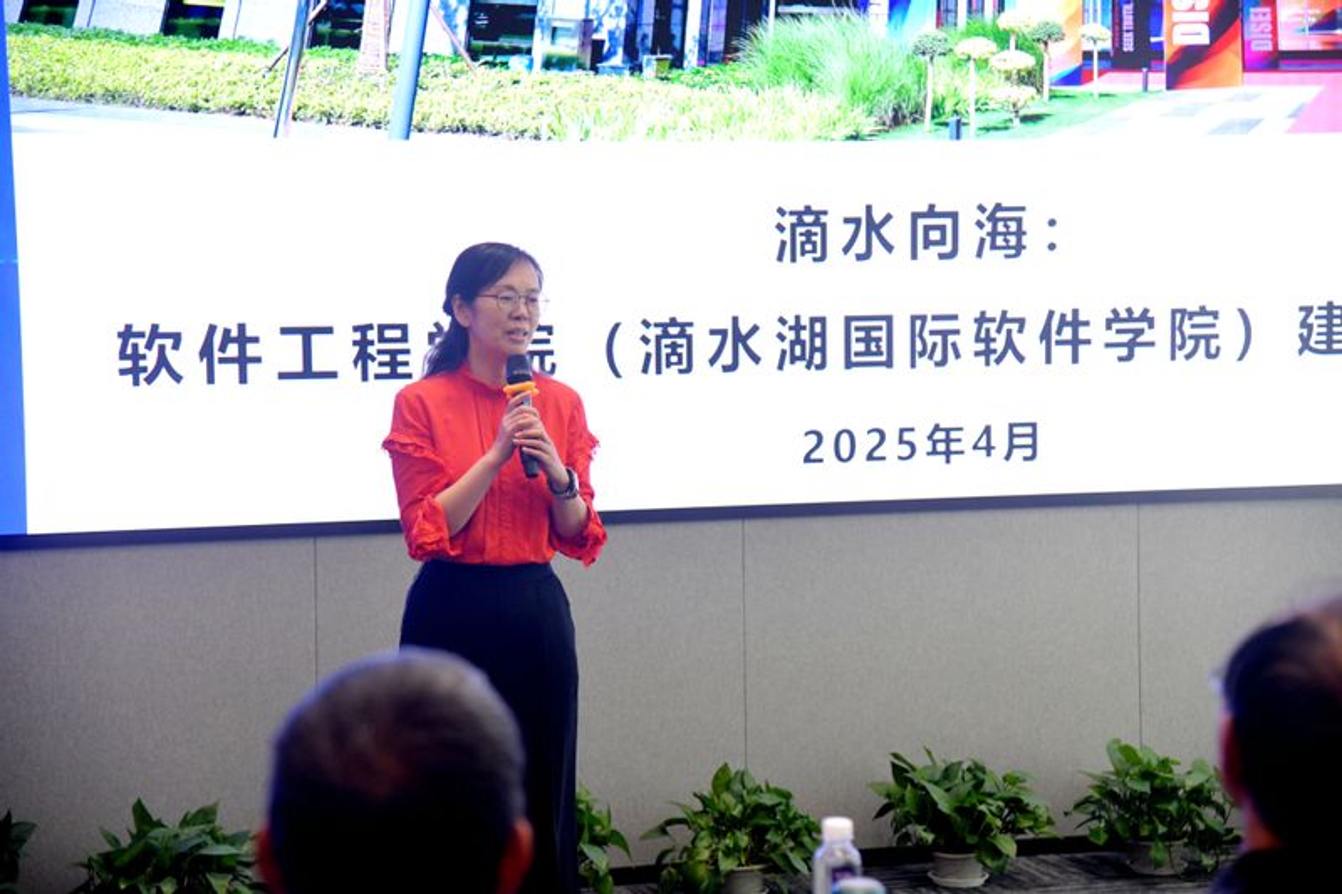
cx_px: 671
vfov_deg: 16.1
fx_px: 3168
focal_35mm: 85
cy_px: 447
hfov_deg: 23.9
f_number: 4
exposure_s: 1/200
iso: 2500
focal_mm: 85
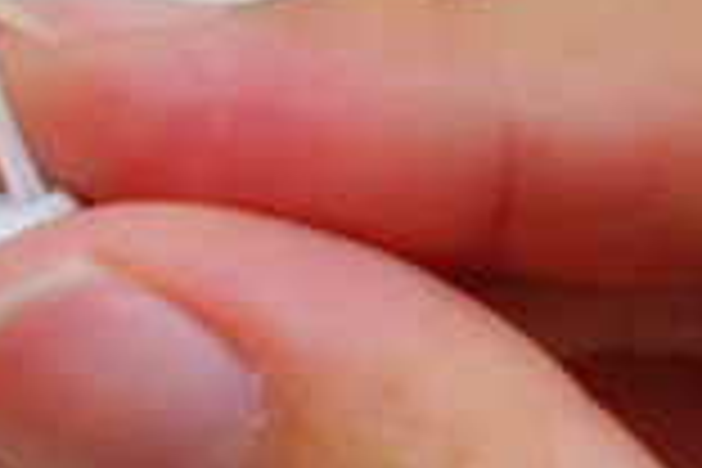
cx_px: -770
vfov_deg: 3.8
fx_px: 6980
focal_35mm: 358
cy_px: 385
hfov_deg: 5.6
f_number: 4
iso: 1000
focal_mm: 70
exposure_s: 1/60
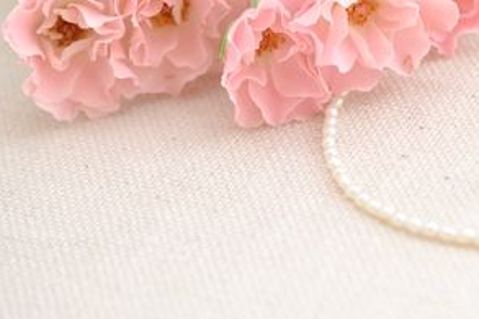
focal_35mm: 131
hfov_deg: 15.5
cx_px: 402
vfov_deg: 10.4
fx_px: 1742
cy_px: 8
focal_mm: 40
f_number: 3.5
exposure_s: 1/80
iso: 100
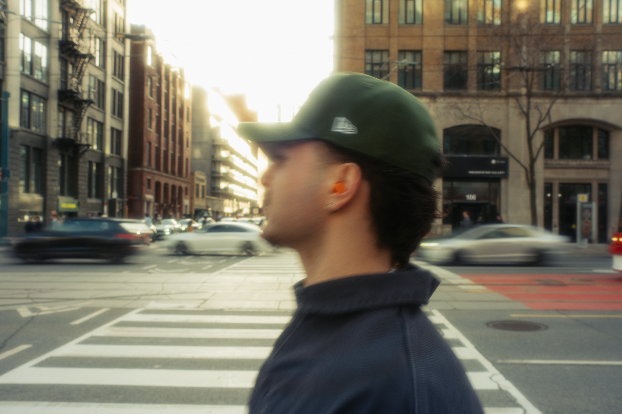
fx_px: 691
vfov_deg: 33.4
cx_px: 311
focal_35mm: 40
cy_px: 207
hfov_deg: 48.5
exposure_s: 1/10
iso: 100
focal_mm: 40
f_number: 11
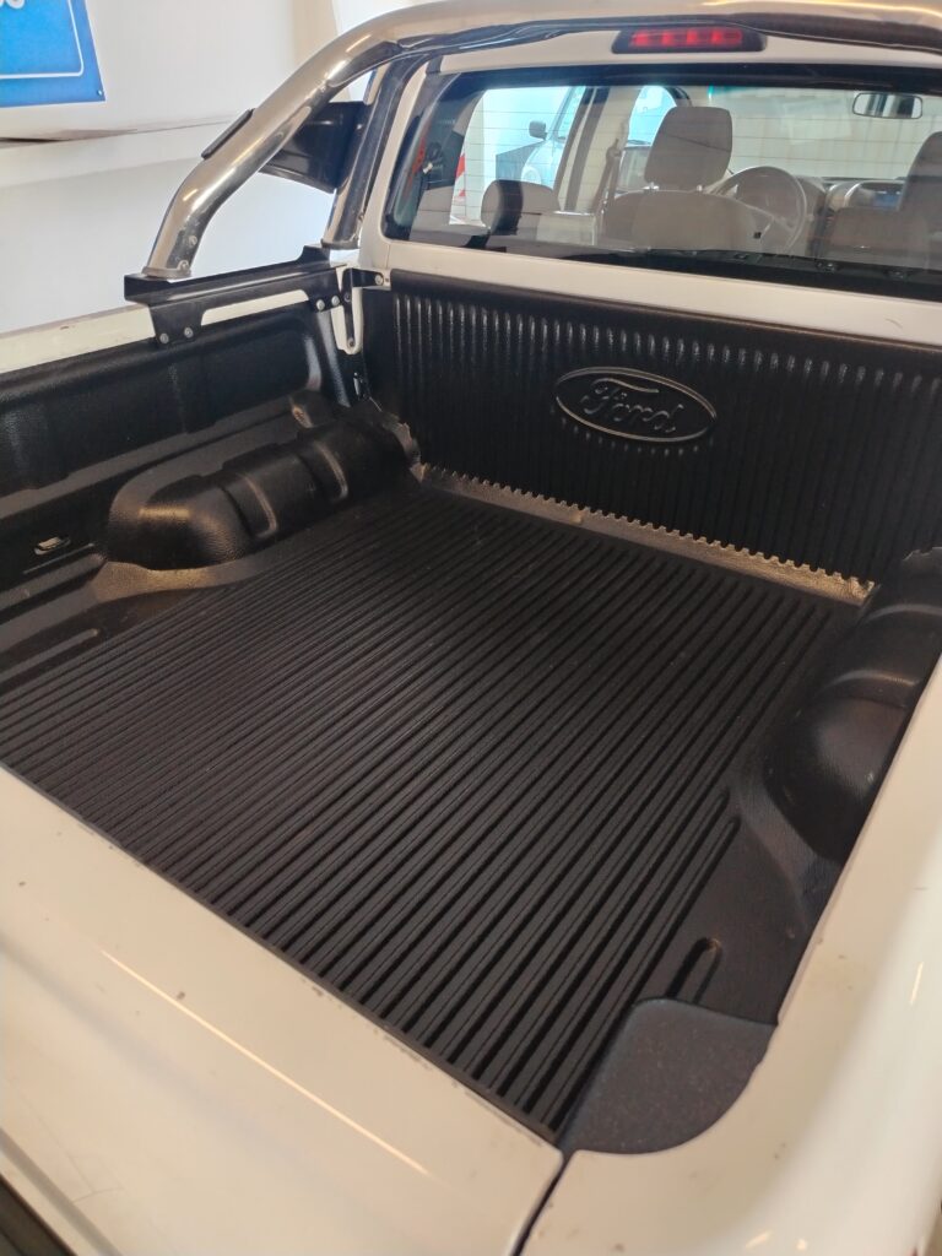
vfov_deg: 71.6
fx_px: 871
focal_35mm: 24
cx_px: 471
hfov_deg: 56.8
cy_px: 628
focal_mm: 5.25
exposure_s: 1/33.3
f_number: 1.75
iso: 663
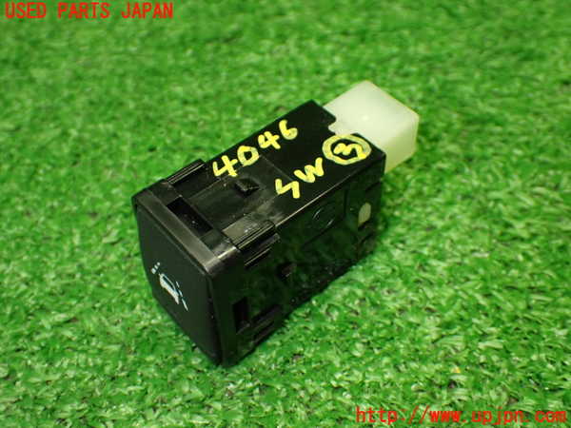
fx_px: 726
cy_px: 214
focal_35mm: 44
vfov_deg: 32.9
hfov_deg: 42.9
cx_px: 286
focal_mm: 7.84
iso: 800
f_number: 2.9
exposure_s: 1/125
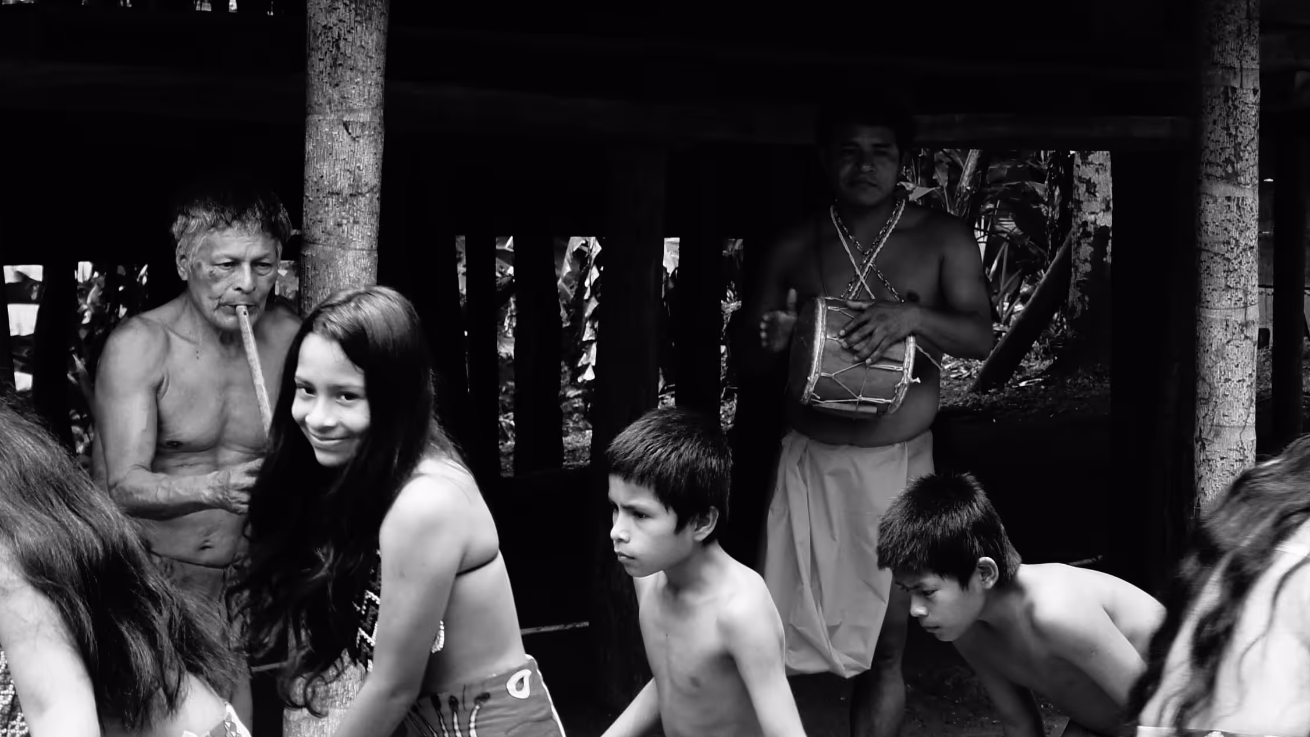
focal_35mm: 89
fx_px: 3092
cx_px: 1029
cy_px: 87
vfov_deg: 13.5
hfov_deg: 23.6
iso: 200
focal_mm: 26
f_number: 6.3
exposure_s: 1/160
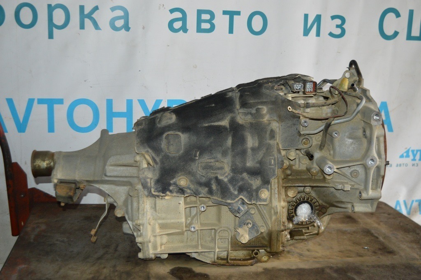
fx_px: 508
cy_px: 140
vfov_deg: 30.8
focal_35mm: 44
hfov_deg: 45.0
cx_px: 210
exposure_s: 1/60
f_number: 4.2
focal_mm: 29
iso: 1000
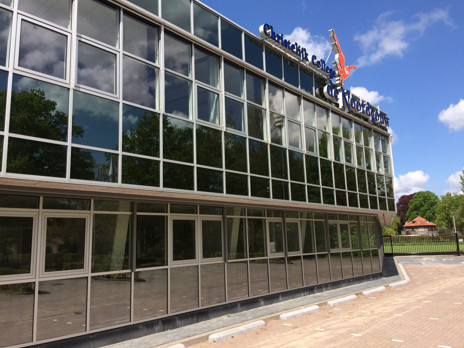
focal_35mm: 29
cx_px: 232
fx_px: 389
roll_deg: +1.0
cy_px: 174
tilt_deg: +7.1
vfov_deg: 48.2
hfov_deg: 61.7
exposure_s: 1/2415
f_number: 2.2
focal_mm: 4.15
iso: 32
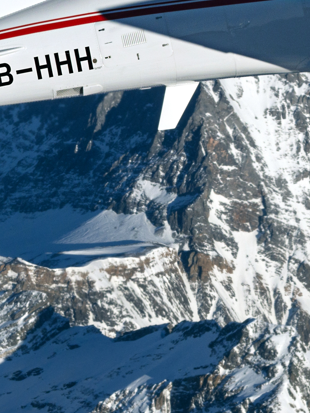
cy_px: -102
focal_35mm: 261
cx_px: 322
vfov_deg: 7.5
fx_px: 3117
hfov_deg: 5.7
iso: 200
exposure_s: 1/640
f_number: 14
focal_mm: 70
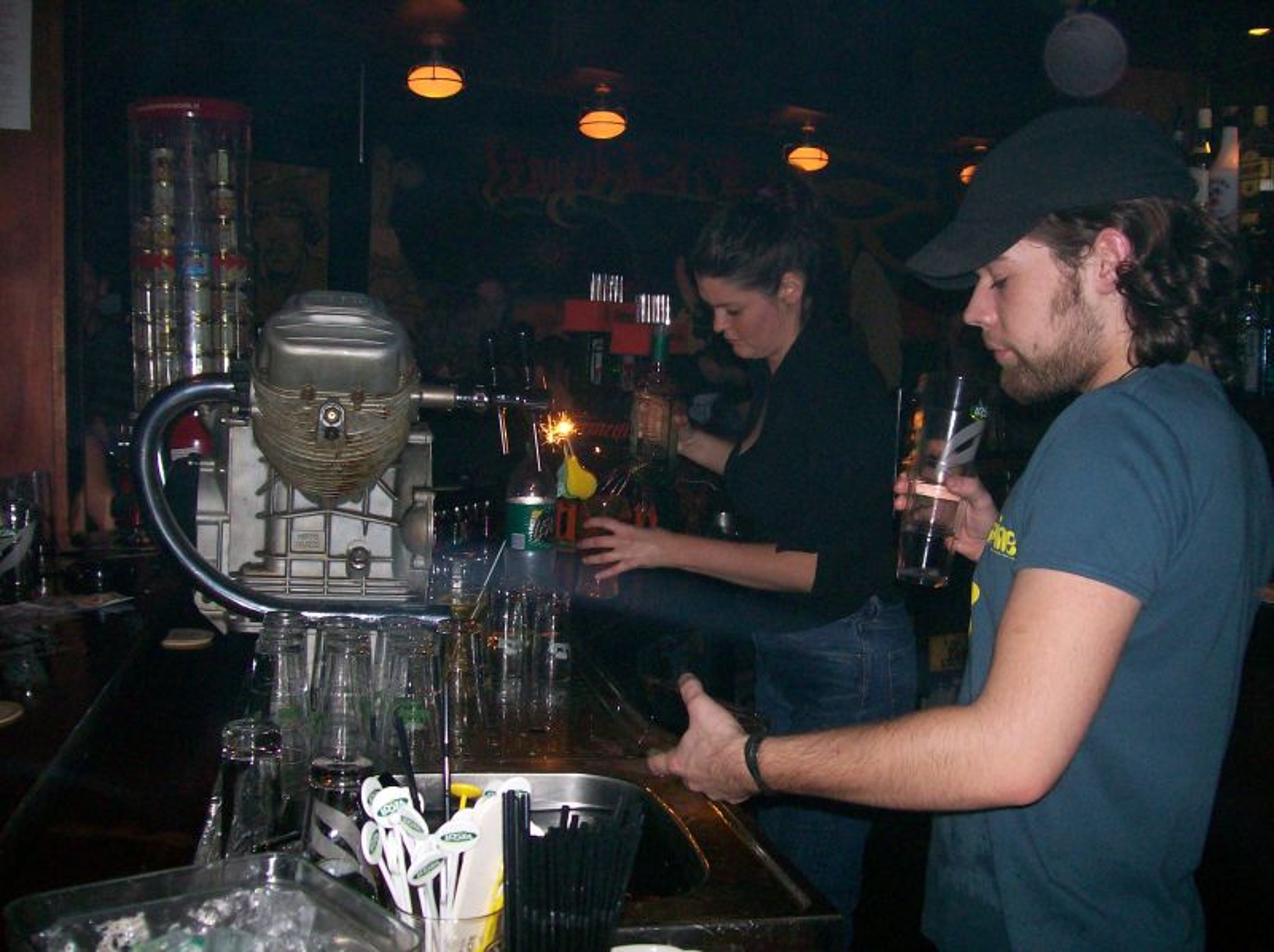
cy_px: 476
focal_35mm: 36
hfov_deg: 51.4
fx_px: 1323
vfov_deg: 39.6
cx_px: 637
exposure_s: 1/64
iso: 140
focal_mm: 6
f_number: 2.7
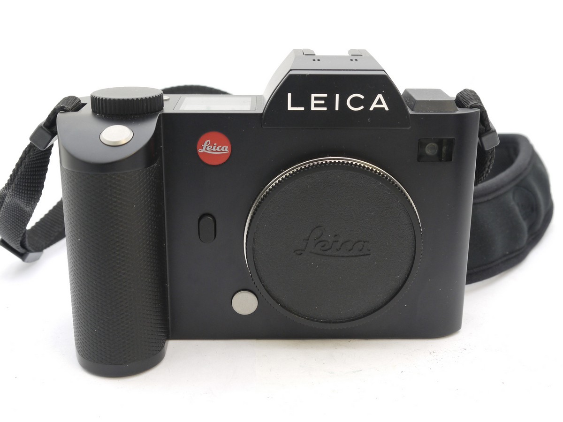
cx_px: 282
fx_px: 813
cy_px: 211
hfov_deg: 38.2
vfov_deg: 29.1
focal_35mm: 50
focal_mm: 25
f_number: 10
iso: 400
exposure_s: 1/4
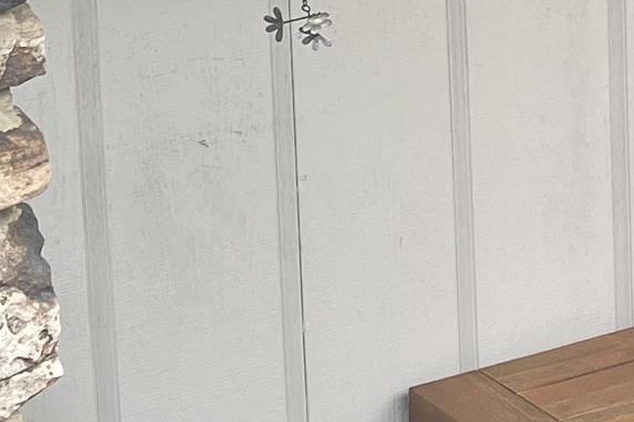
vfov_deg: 9.1
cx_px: 712
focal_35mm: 146
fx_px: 2570
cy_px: -264
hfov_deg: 13.7
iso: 32
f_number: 1.6
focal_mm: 5.1
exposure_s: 1/786
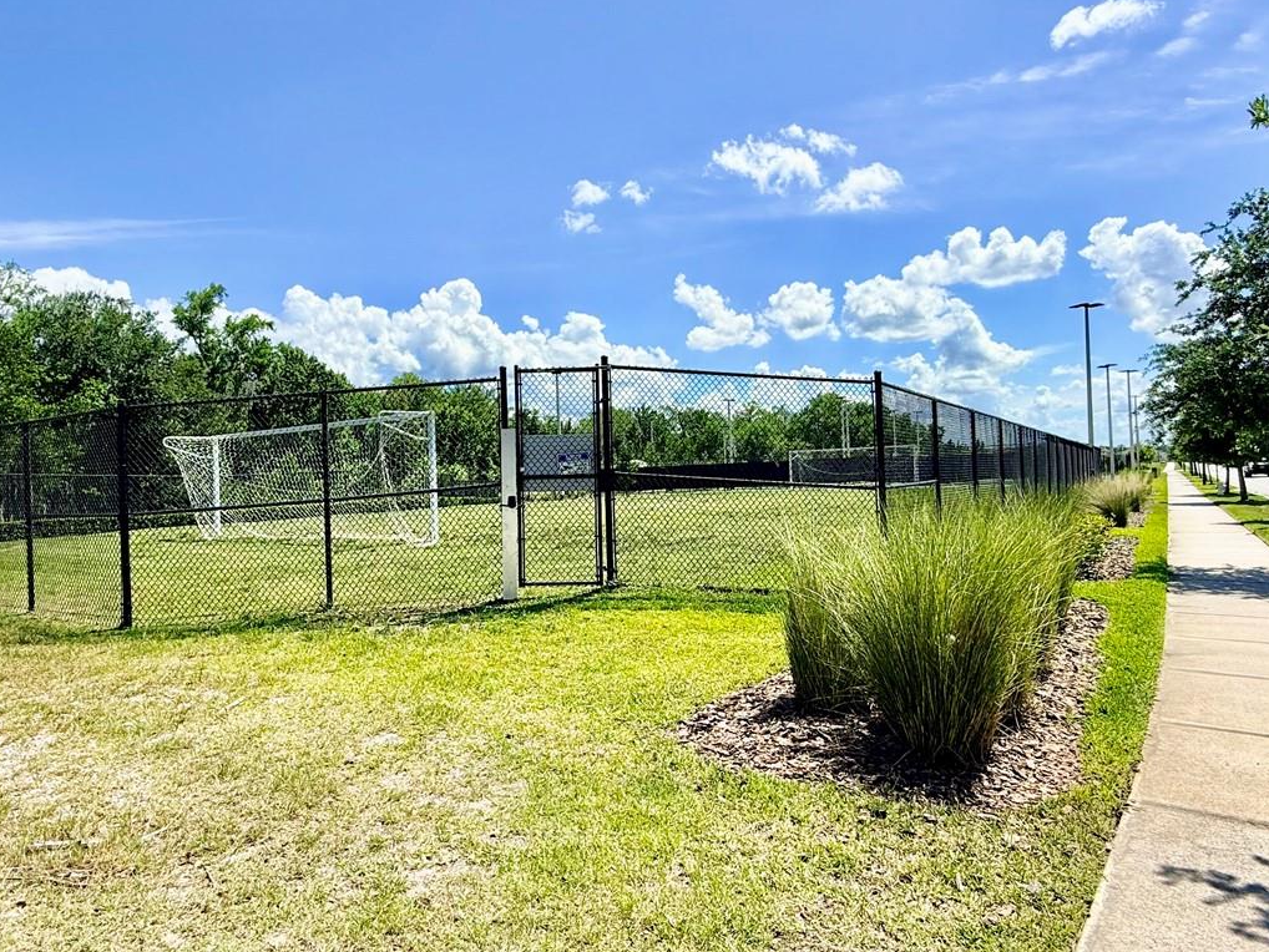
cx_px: 586
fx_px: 807
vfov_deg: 61.1
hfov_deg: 76.2
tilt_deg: +1.6
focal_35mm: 22
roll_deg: +1.6
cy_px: 464
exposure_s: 1/1145
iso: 20
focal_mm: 2.22
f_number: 2.2
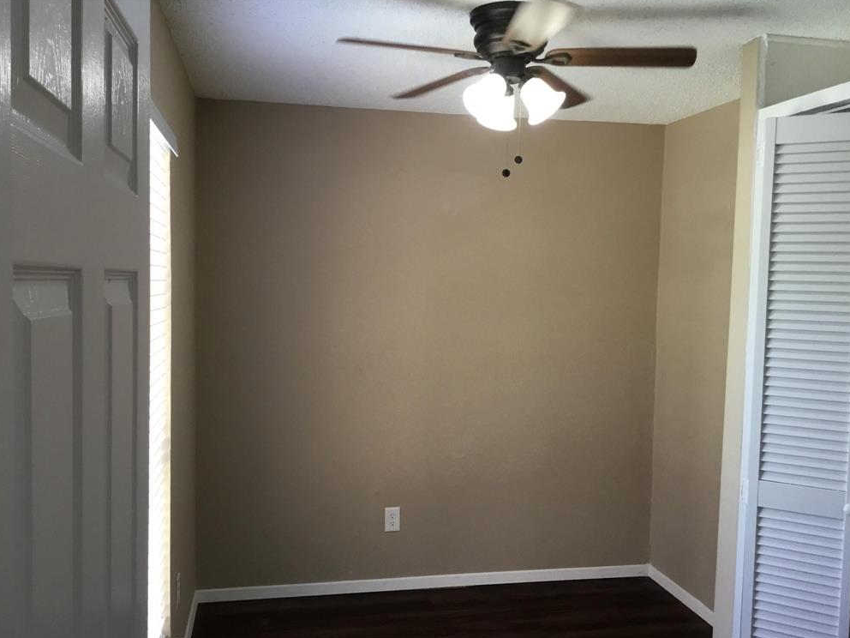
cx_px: 421
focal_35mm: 32
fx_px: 786
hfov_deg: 56.8
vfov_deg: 44.2
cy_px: 325
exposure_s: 1/30
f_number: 2.4
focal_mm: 3.3
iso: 40
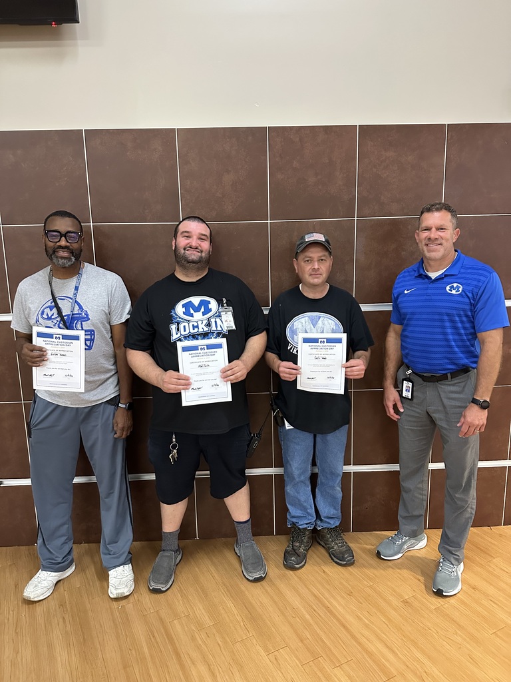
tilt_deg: -10.2
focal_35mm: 24
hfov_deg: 56.8
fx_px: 472
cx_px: 256
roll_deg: +1.2
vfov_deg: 71.6
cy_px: 341
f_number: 1.78
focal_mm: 6.86
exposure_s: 1/55
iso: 1000
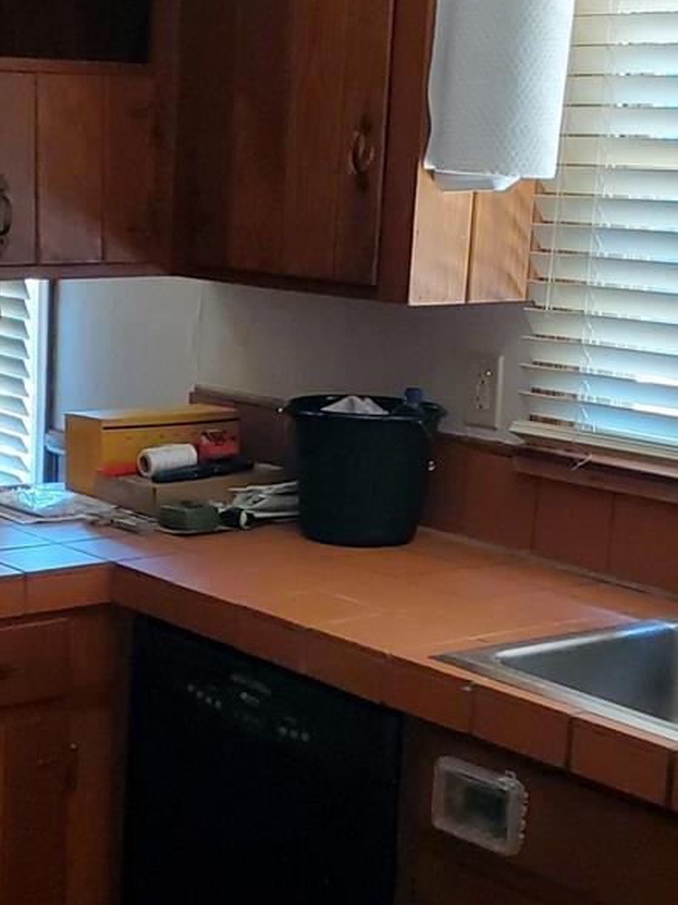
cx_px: 173
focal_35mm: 68
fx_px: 1776
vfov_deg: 28.5
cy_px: 520
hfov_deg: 21.4
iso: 400
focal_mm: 4.3
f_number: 1.5
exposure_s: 1/50
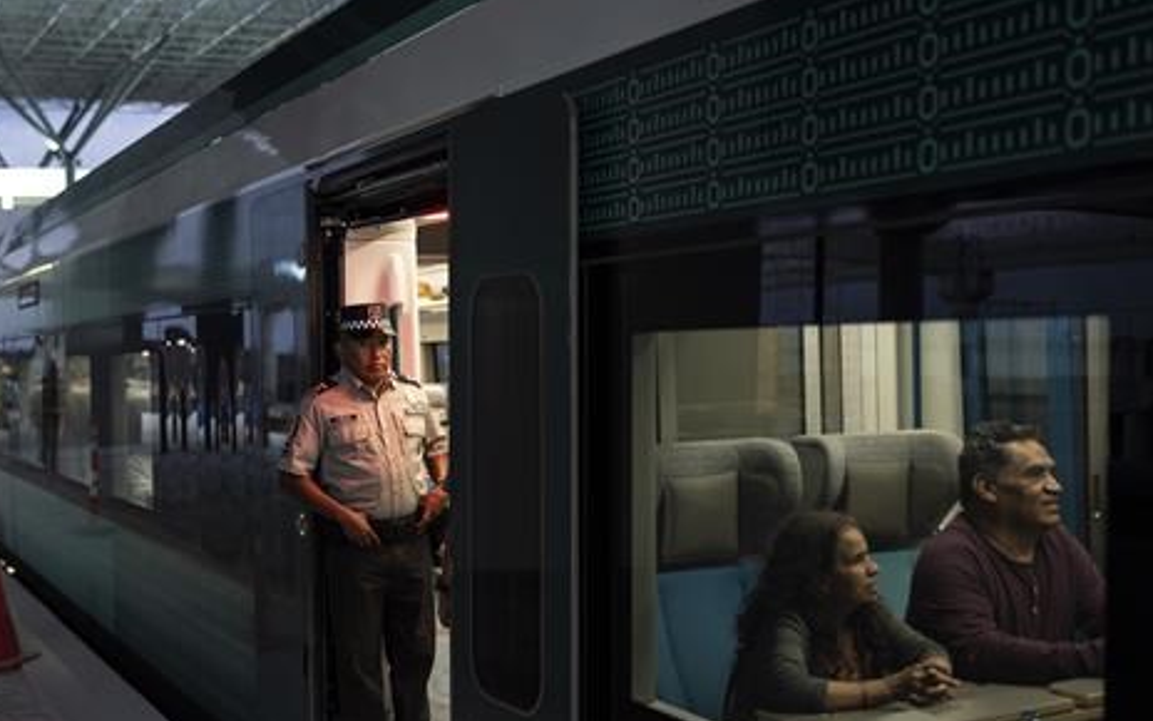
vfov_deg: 25.8
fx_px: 1571
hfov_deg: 40.2
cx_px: 512
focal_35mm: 50
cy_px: 436
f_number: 1.8
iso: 1000
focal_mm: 35
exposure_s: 1/250
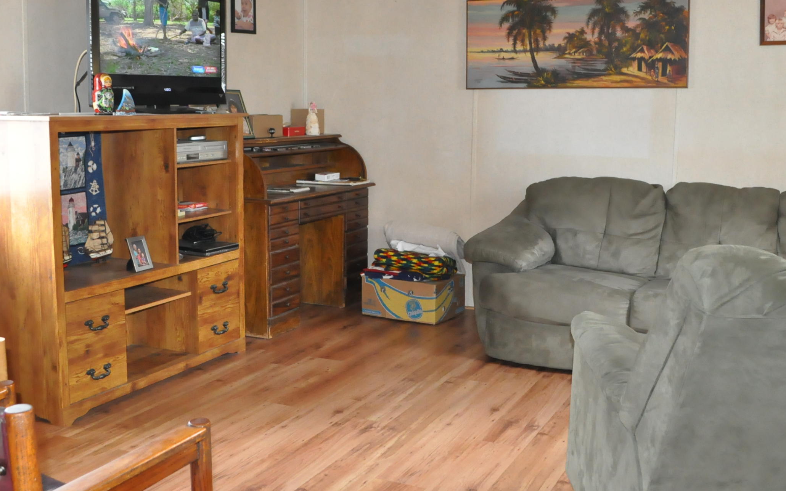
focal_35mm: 40
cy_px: 206
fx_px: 857
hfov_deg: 49.2
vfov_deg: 31.9
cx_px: 429
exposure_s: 1/60
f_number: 5.6
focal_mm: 18
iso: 3200
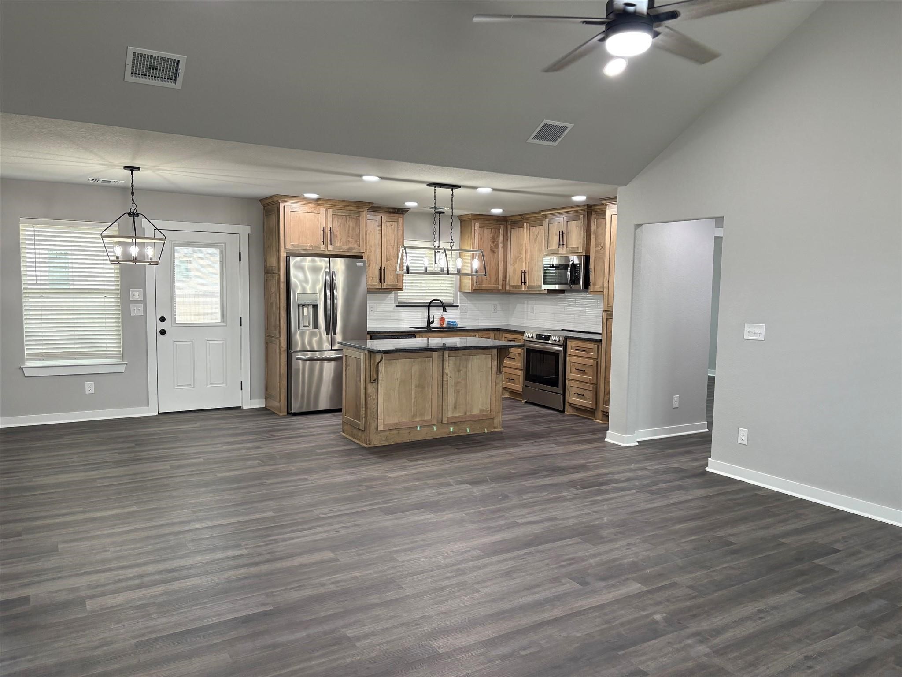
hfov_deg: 67.3
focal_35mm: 26
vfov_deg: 53.1
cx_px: 451
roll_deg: -0.5
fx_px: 677
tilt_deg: -4.2
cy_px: 338
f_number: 1.6
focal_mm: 5.96
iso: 125
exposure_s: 1/122
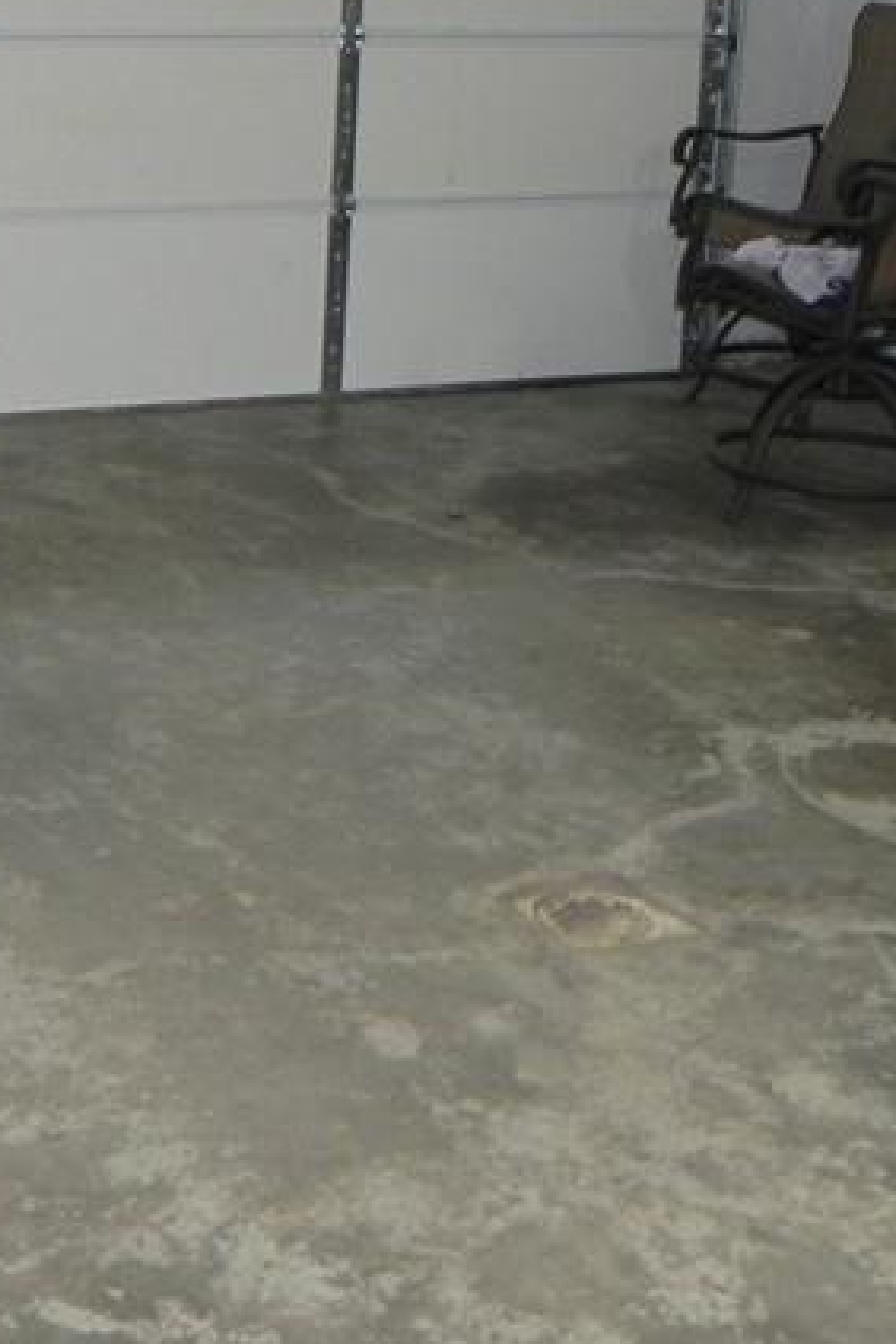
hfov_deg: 18.2
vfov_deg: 27.0
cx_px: 10
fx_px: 2725
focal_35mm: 73
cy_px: 210
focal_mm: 5.2
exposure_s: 1/30
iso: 200
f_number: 2.8
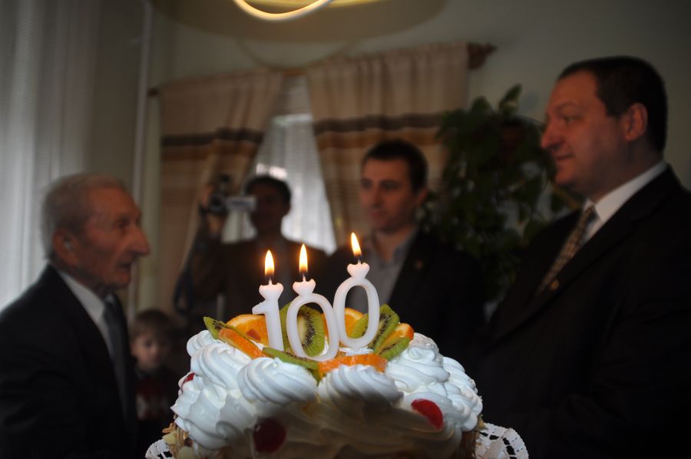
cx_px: 346
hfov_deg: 67.4
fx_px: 518
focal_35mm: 27
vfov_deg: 47.8
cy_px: 230
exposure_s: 1/125
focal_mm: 18
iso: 200
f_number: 3.5
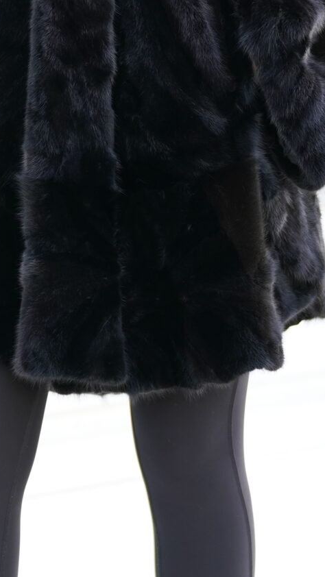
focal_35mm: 414
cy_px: 120
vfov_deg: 5.2
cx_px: -83
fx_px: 6339
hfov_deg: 2.9
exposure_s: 1/250
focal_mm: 130
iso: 250
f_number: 2.8
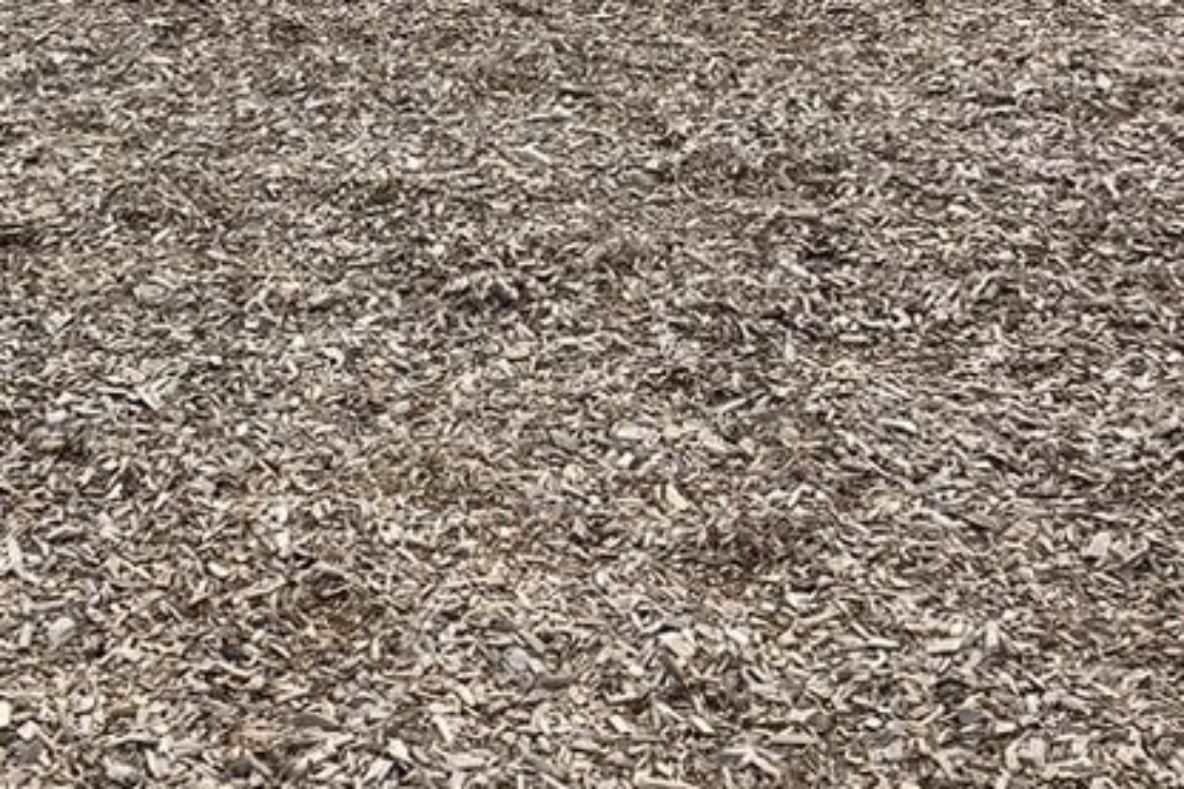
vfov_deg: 18.9
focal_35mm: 70
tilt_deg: -14.3
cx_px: 336
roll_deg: +2.8
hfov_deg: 28.5
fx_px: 2301
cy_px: 9
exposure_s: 1/1245
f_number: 1.8
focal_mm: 3.99
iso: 32
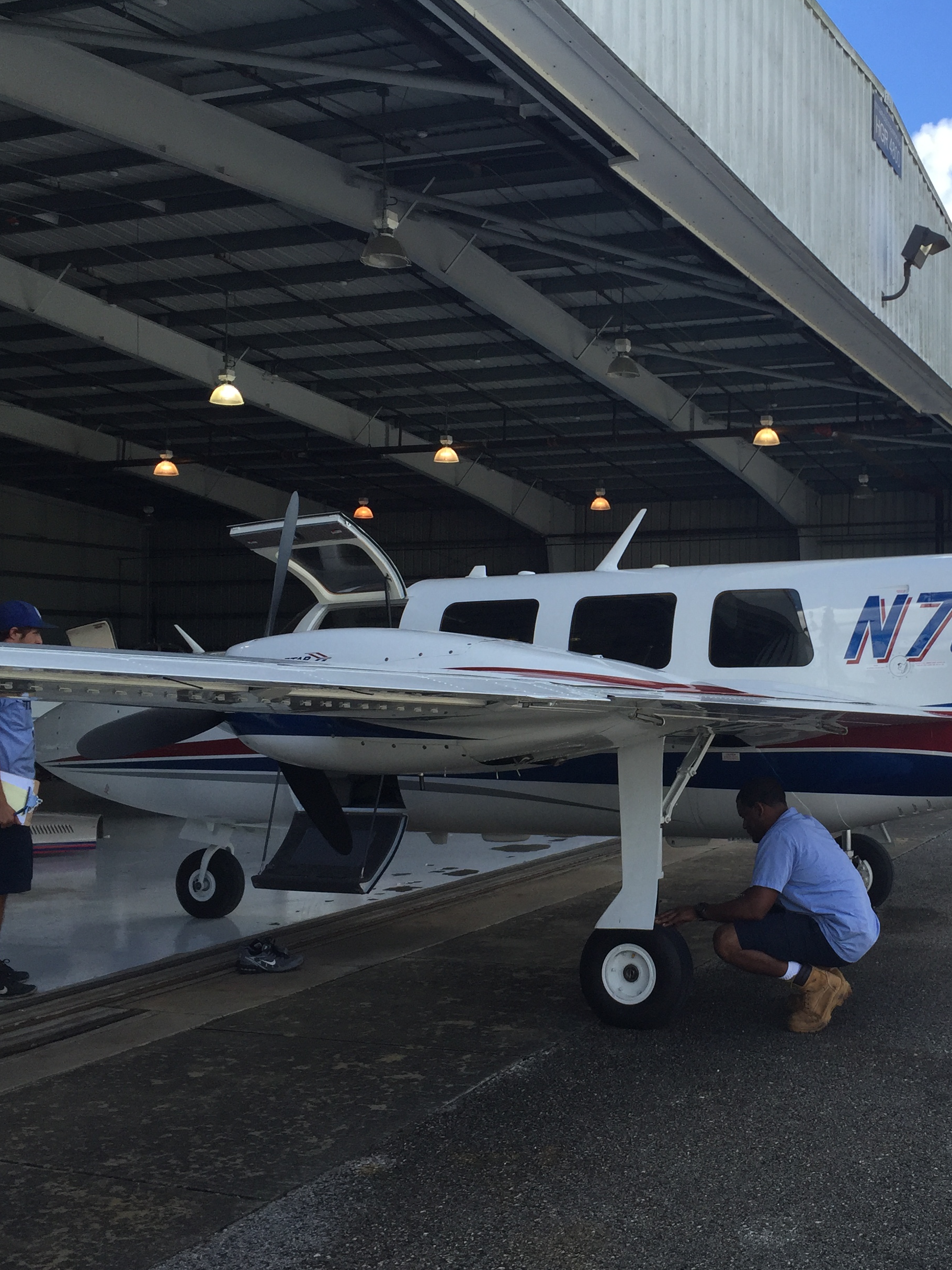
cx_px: 741
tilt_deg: +2.1
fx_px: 1430
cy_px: 636
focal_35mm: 39
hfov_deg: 35.8
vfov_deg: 47.9
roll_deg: -0.6
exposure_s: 1/964
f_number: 2.2
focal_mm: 4.15
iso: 32
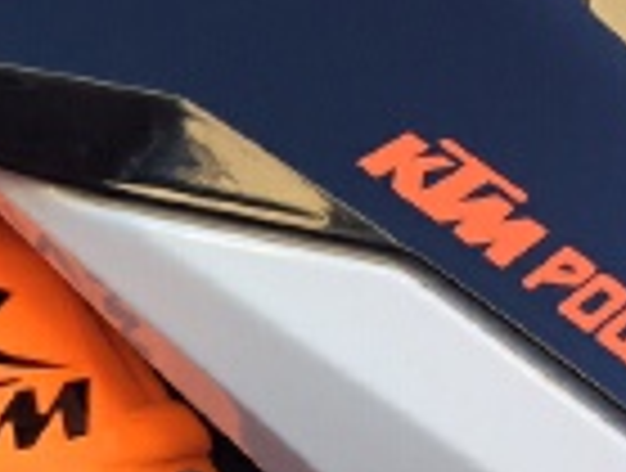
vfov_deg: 13.2
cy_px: 463
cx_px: -290
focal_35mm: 111
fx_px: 2013
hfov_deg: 16.3
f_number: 2.2
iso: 32
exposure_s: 1/183
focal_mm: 4.15
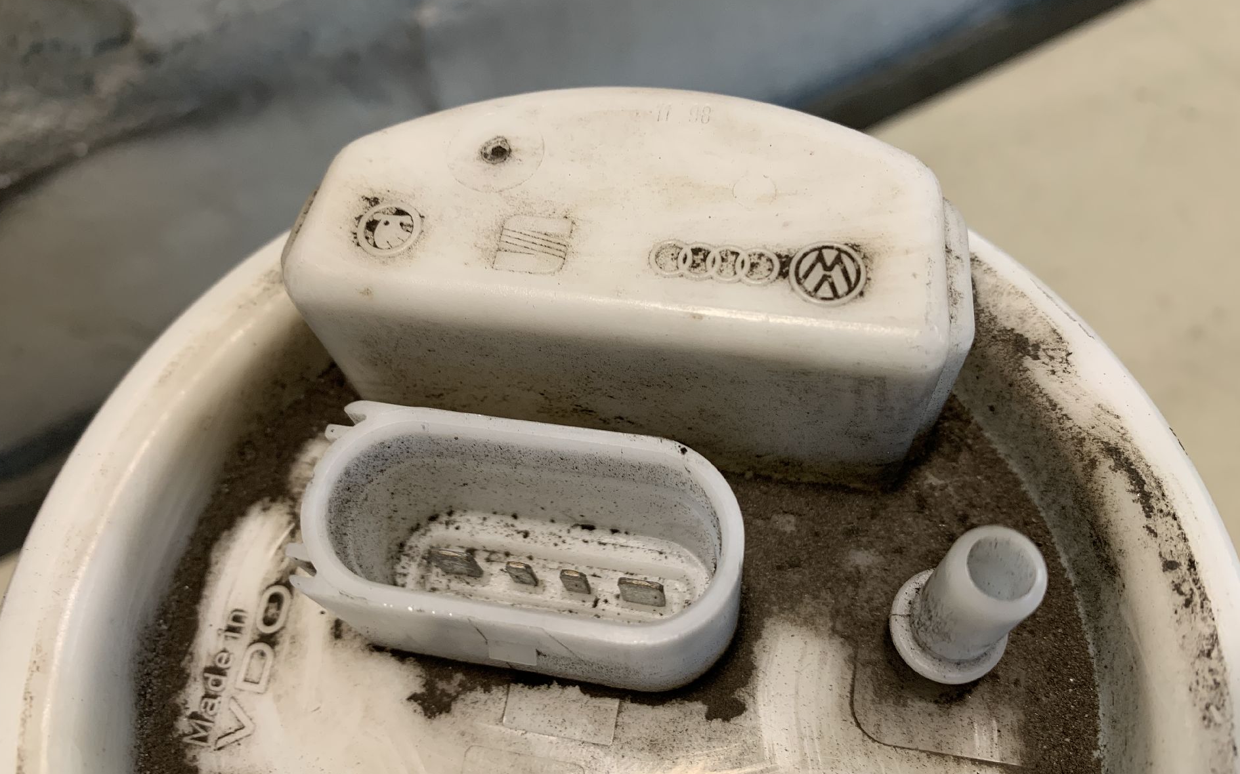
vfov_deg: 44.5
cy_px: 368
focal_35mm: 28
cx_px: 620
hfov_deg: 66.5
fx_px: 946
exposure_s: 1/50
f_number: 1.8
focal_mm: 4.25
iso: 64
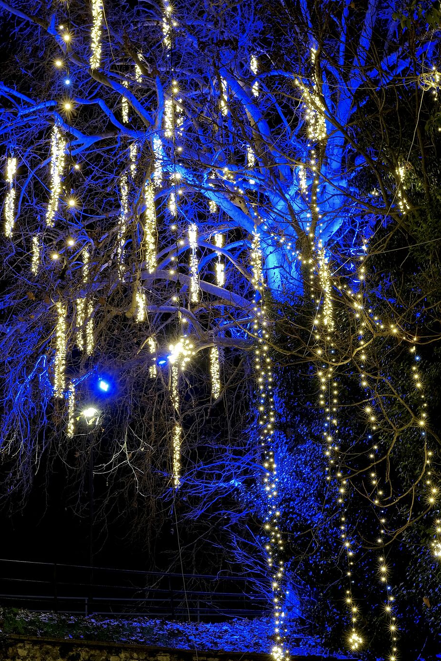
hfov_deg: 22.2
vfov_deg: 32.9
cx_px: 183
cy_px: 355
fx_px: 1121
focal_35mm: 61
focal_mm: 23
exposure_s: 3
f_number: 6.4
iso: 160
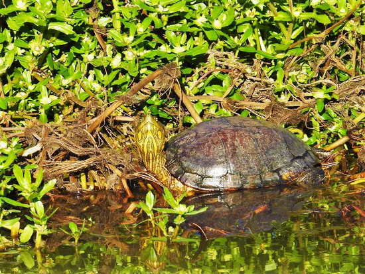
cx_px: 182
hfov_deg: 2.3
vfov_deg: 1.7
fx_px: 9072
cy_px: 137
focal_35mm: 860
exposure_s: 1/500
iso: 140
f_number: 5.6
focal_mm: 155
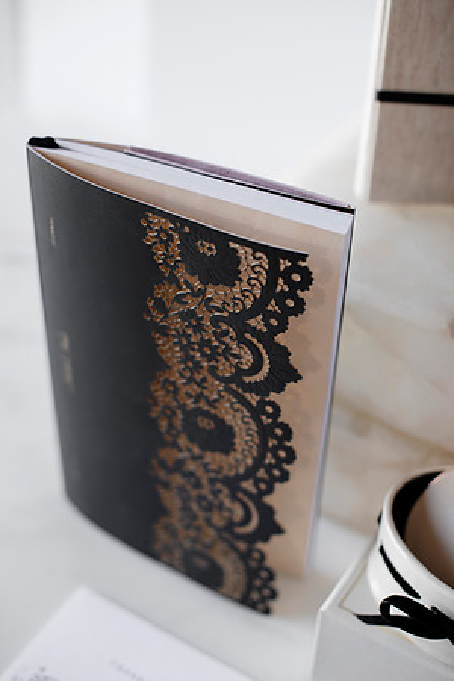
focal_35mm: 50
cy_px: 340
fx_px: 946
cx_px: 227
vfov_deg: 39.6
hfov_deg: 27.0
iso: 200
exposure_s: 1/100
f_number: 2.8
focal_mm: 50
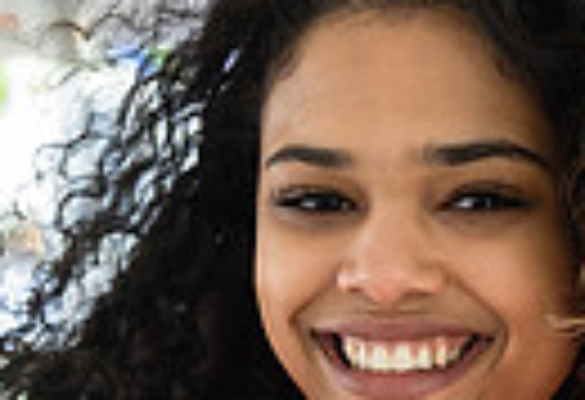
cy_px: 625
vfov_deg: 7.8
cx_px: 682
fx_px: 2884
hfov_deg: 11.4
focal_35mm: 176
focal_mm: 34
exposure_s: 1/125
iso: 400
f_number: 3.5
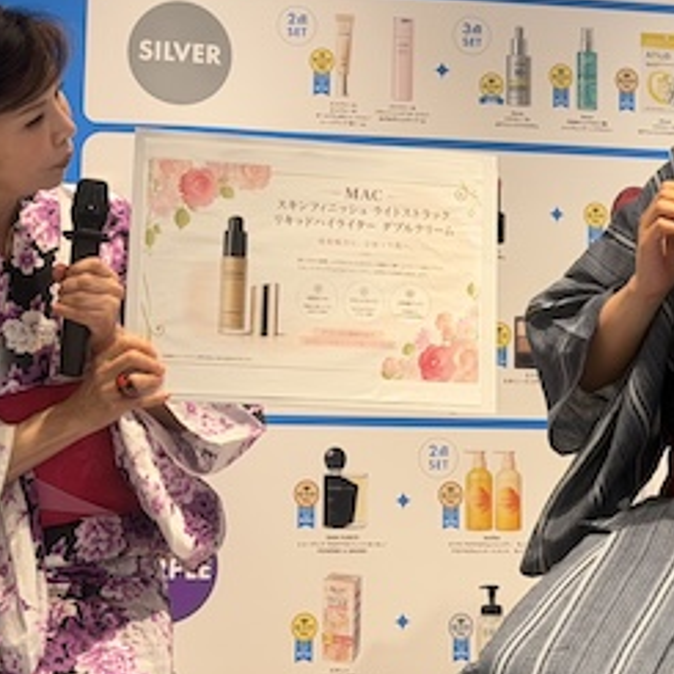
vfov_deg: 15.5
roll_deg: -0.3
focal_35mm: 111
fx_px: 2445
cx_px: 459
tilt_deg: +9.9
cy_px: 50
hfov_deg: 15.7
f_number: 1.78
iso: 50
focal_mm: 6.76
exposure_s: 1/60
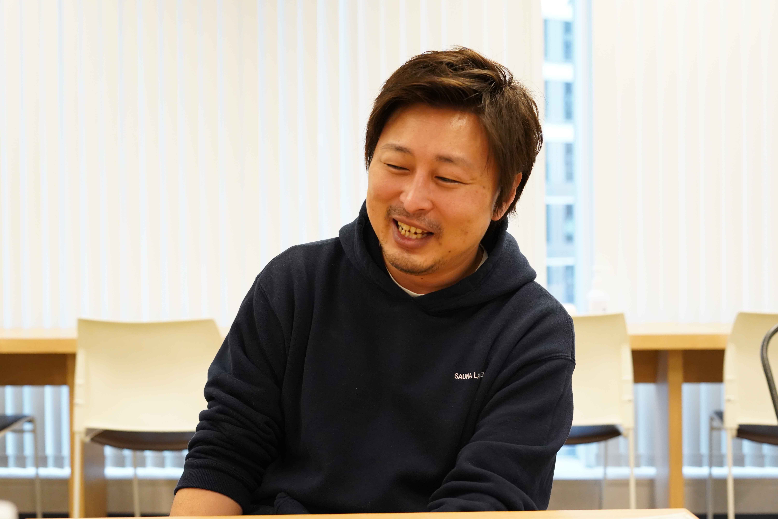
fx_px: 1080
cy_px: 260
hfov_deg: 39.6
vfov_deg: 27.0
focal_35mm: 50
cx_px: 389
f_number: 4
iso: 6400
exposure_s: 1/400
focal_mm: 50
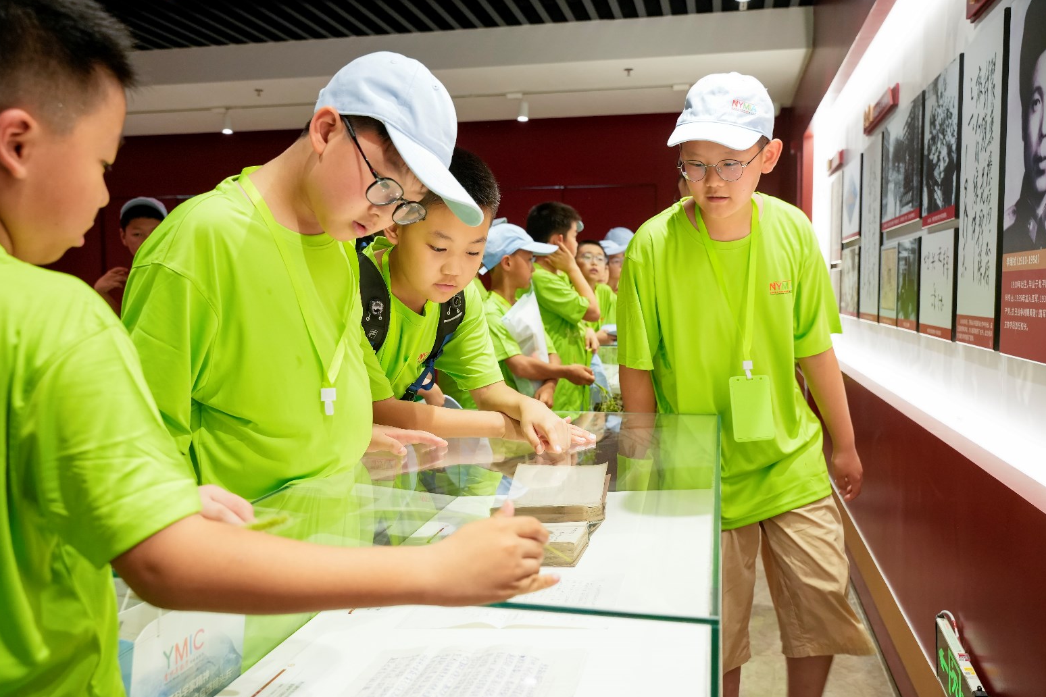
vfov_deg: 42.2
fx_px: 904
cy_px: 343
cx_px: 512
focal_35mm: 31
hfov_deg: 60.1
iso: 2500
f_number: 4.5
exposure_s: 1/160
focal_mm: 30.1
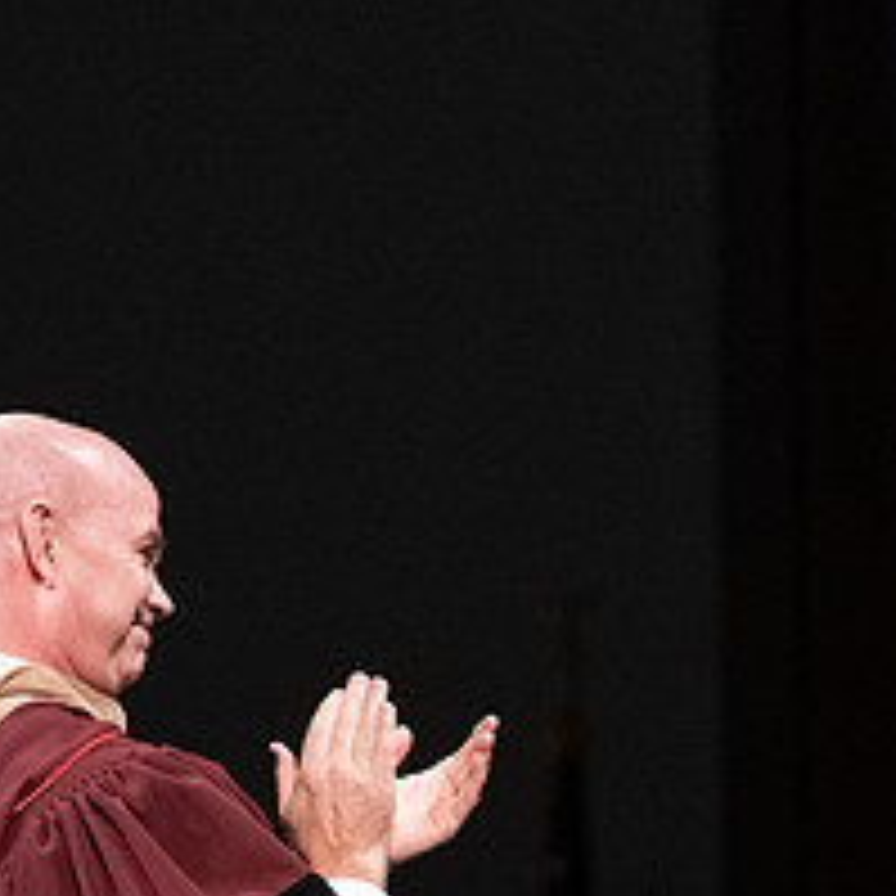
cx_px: 175
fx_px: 21085
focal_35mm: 720
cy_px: 642
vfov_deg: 2.4
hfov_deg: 2.4
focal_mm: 185
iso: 3200
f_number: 3.5
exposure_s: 1/250
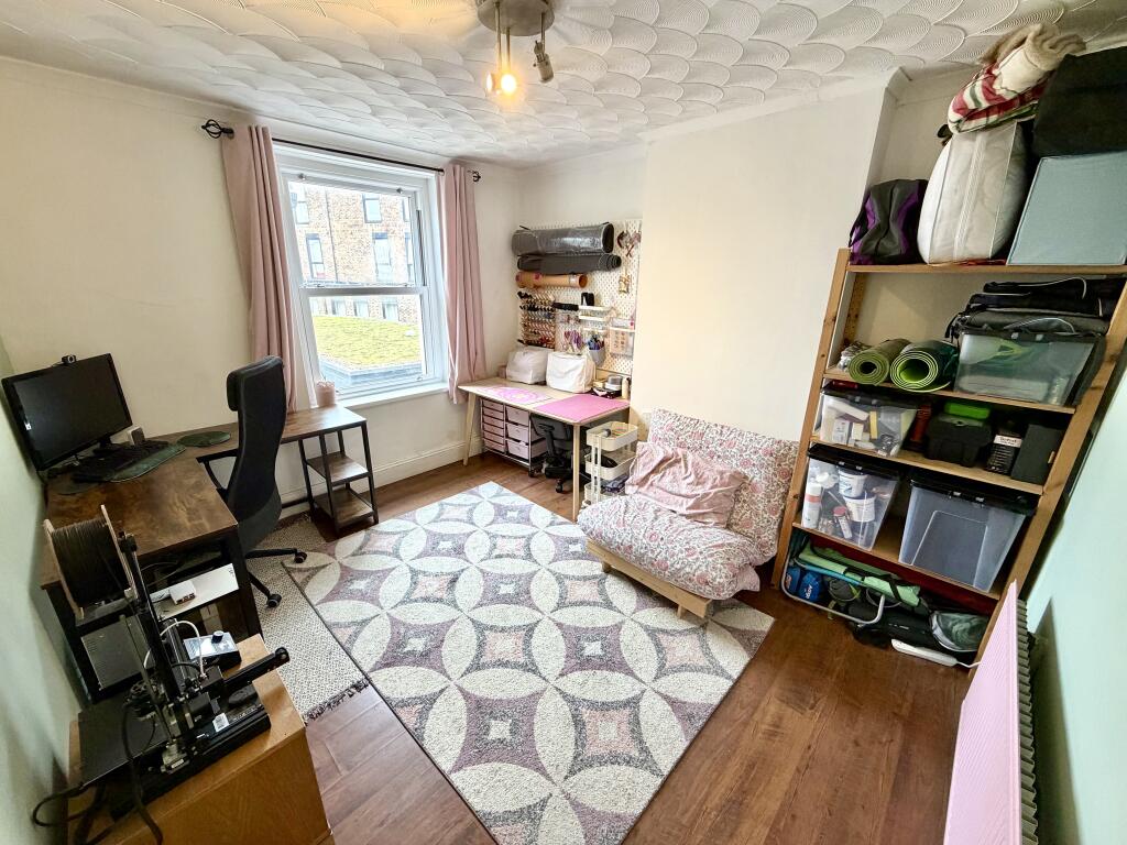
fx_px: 456
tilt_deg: -18.7
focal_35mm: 14
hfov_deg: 102.1
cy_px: 422
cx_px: 564
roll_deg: -1.2
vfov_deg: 85.7
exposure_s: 1/121
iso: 320
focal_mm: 2.22
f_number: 2.2
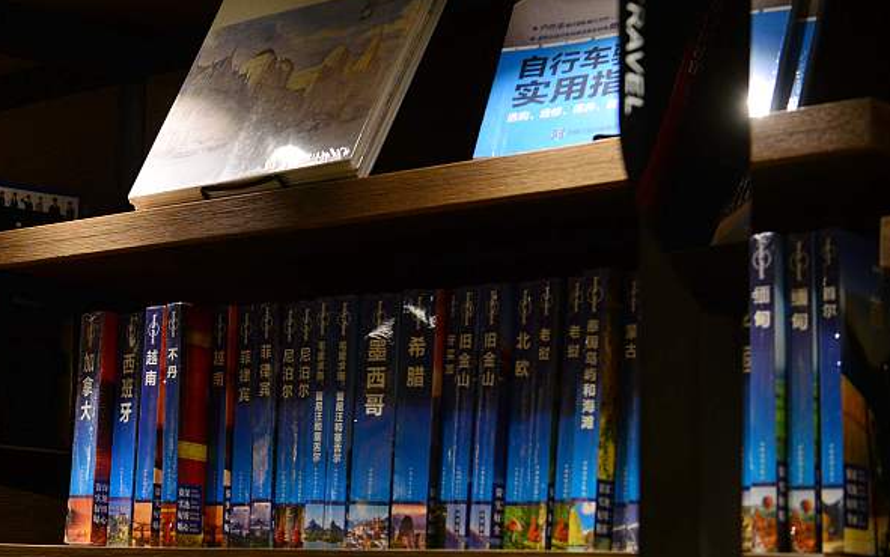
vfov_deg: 14.4
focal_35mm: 91
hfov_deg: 21.9
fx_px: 2208
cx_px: -3
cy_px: 349
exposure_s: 1/200
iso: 800
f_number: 4.5
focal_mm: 44
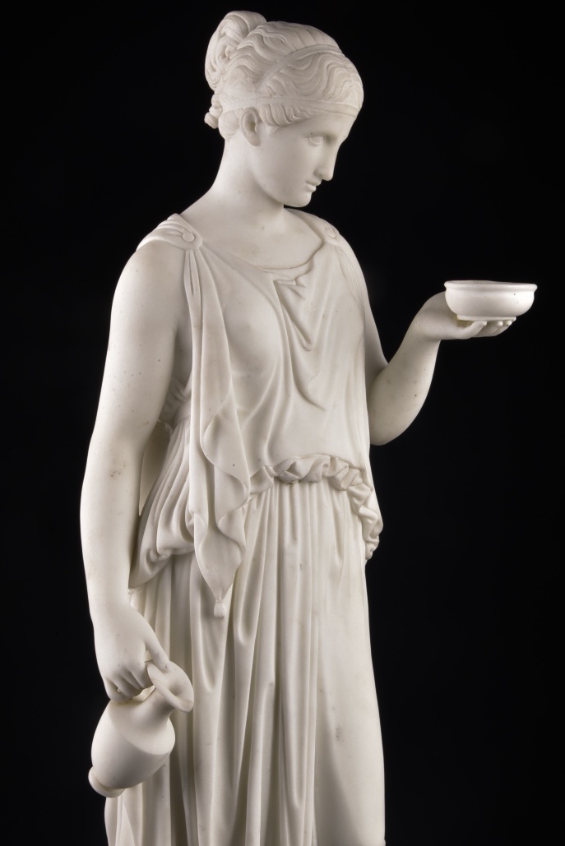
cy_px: 397
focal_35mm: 91
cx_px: 288
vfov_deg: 22.4
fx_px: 2140
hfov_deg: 15.0
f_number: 29
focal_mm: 78
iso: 400
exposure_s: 1/125
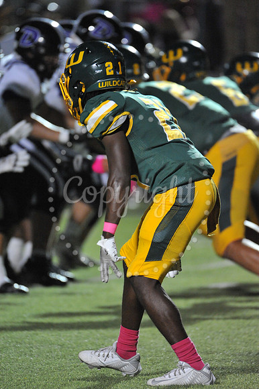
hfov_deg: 2.3
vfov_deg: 3.4
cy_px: 194
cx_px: 130
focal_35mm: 600
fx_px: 6482
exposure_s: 1/200
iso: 6400
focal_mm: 600
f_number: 6.3
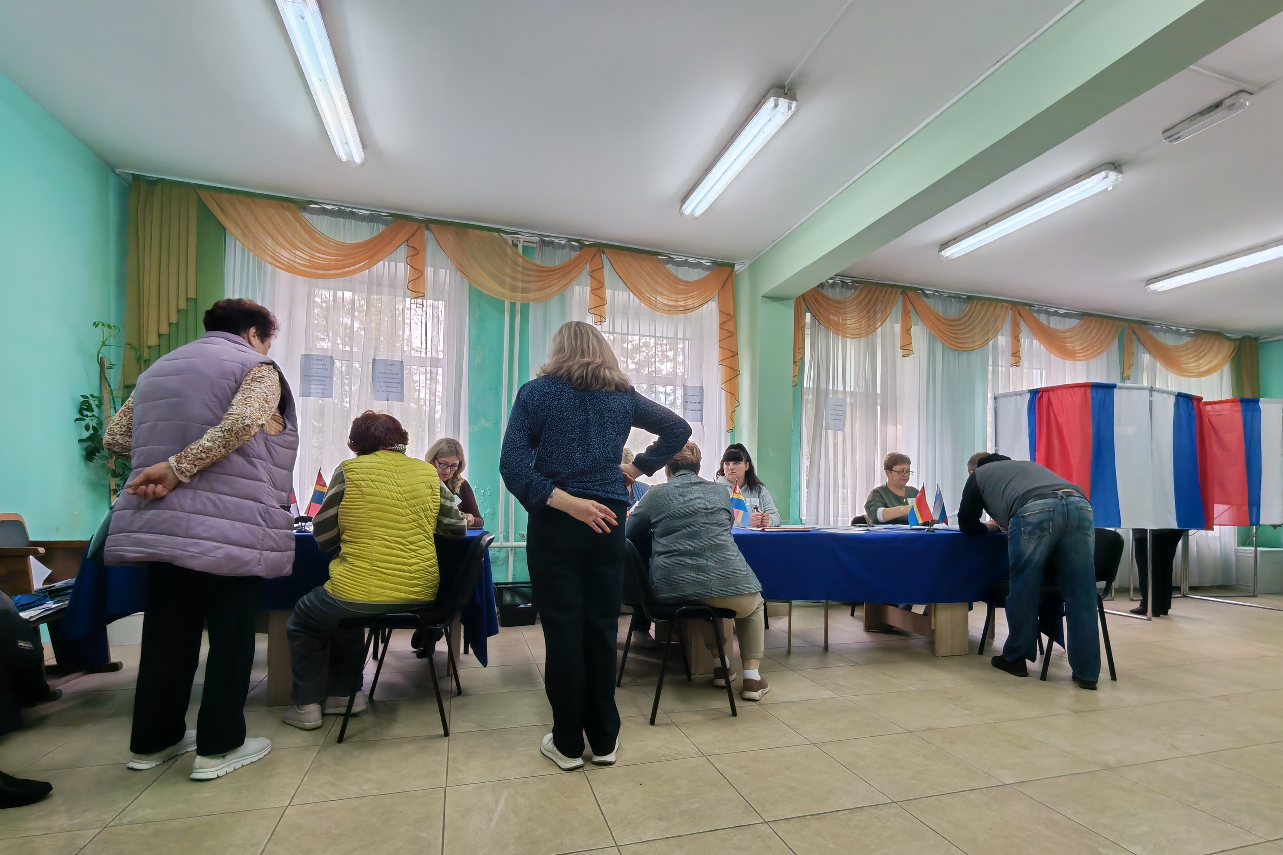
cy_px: 487
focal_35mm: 17
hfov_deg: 93.3
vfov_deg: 70.1
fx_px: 606
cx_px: 642
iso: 64
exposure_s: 1/50
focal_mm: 1.96
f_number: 2.2
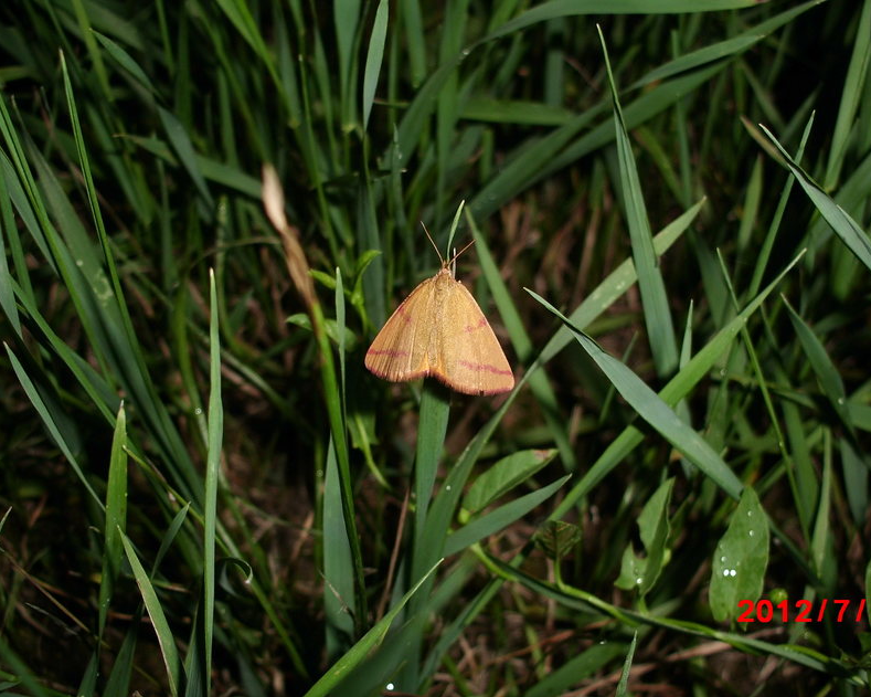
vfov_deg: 39.1
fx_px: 979
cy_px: 345
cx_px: 431
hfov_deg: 47.9
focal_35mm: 38
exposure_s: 1/60
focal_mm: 6.3
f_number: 2.9
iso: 64
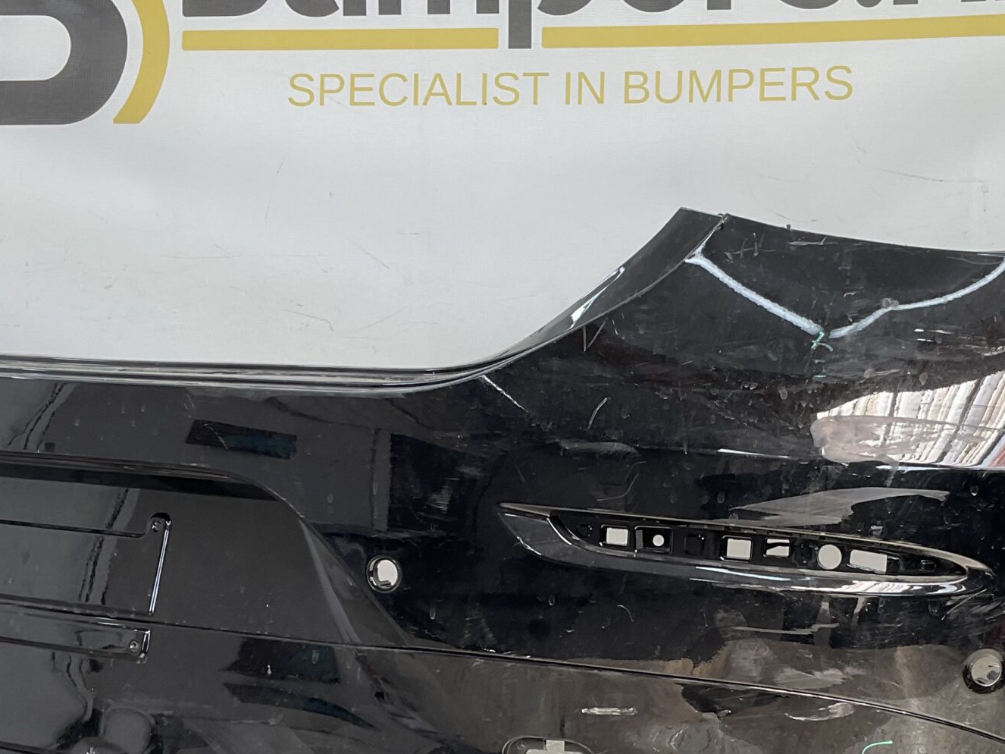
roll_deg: -1.6
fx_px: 1626
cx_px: 658
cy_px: 488
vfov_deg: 26.0
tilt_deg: -10.1
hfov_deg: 34.1
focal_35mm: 56
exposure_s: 1/122
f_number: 1.8
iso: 16
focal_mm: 3
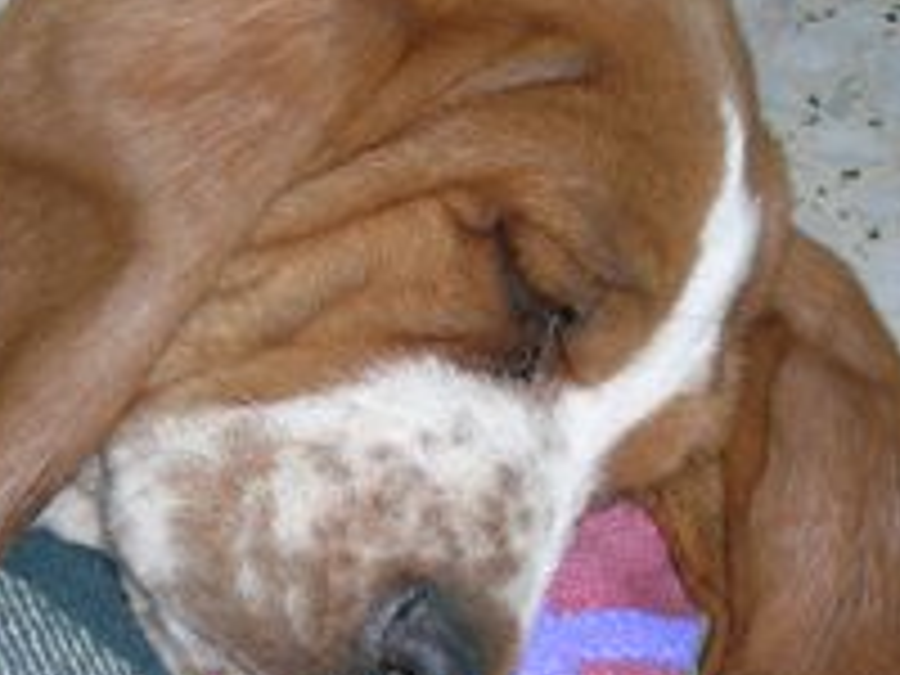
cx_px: 432
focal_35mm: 128
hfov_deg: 15.4
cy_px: 398
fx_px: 3328
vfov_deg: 11.6
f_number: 3.8
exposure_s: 1/60.1
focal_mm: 11.1
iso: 50
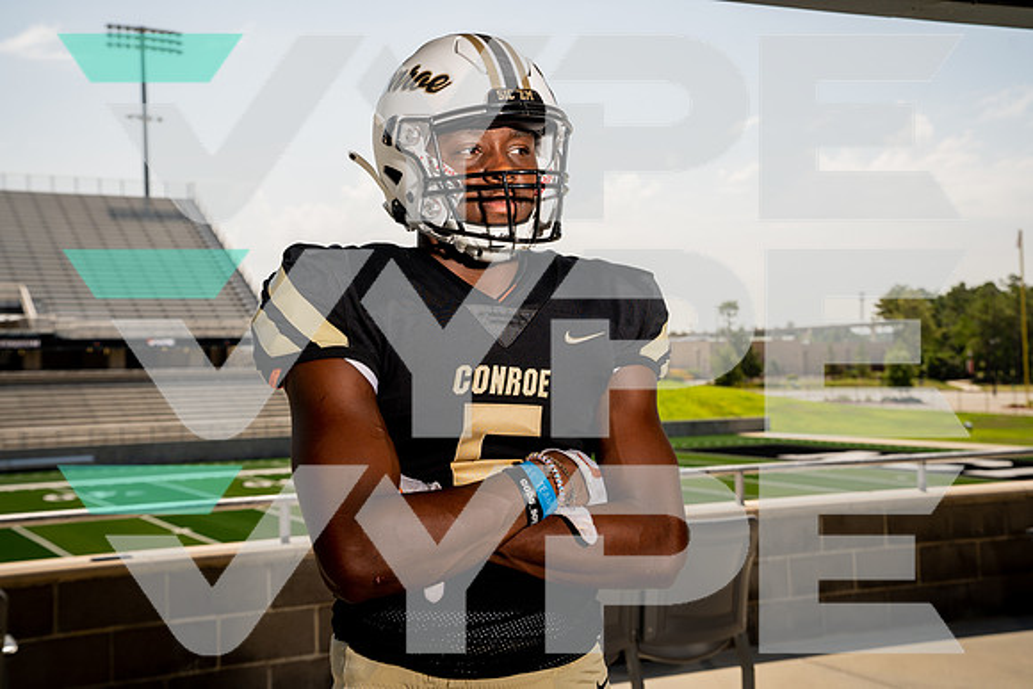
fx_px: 1435
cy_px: 344
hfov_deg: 39.6
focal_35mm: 50
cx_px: 516
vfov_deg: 27.0
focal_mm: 50
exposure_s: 1/250
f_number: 7.1
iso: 100
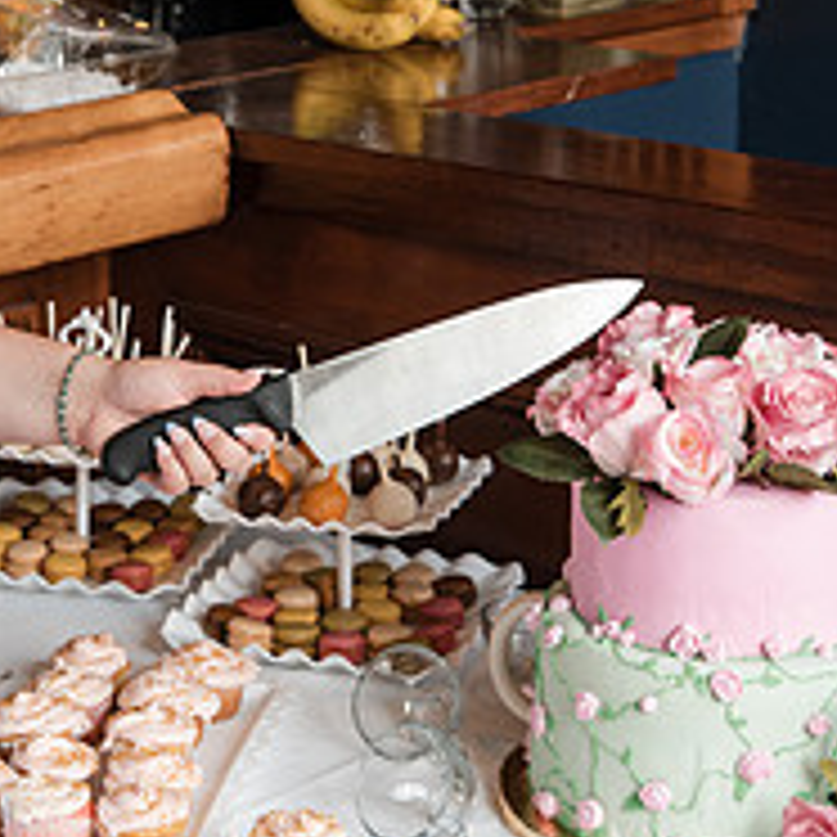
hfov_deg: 18.6
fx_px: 2544
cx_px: 288
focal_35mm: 93
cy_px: 196
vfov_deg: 18.5
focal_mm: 35
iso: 1000
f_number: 4
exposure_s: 1/250
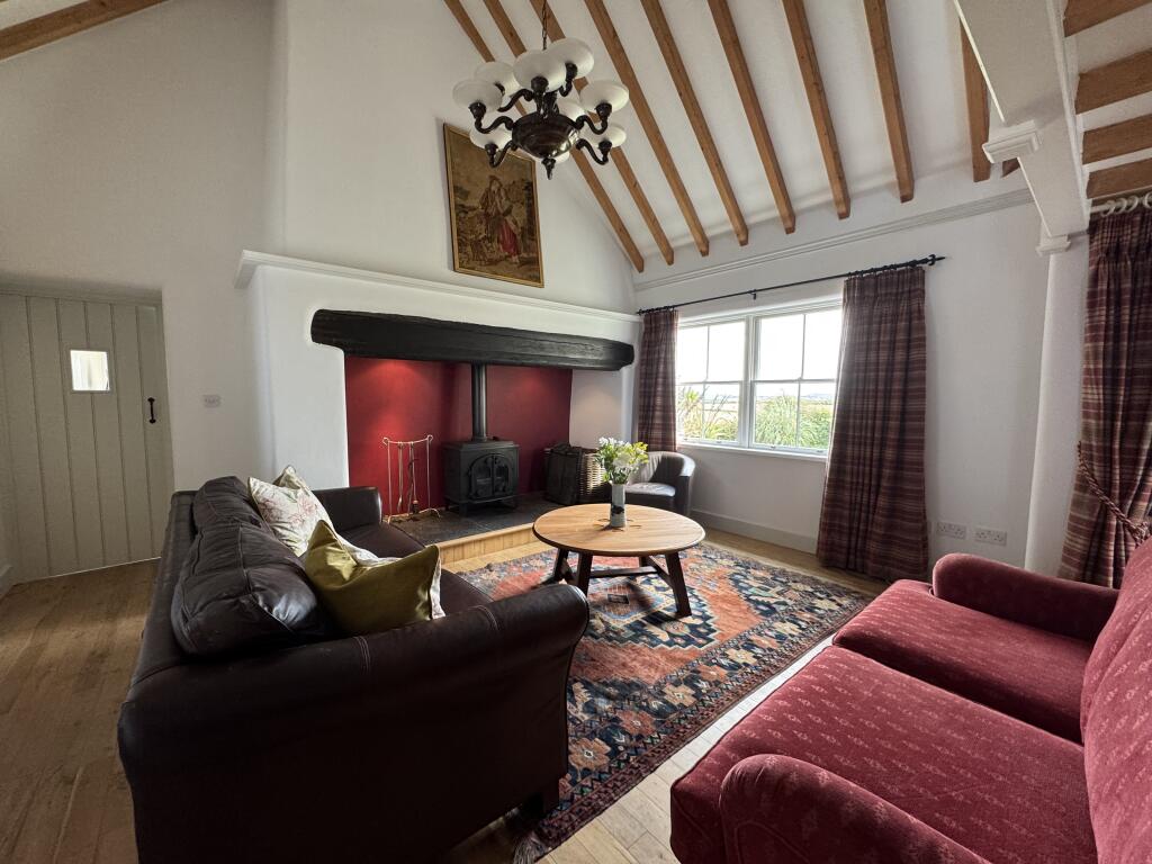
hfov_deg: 102.1
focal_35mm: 14
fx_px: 466
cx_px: 576
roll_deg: +0.0
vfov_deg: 85.7
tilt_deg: -4.3
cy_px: 432
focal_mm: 2.22
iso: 200
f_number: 2.2
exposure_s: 1/100
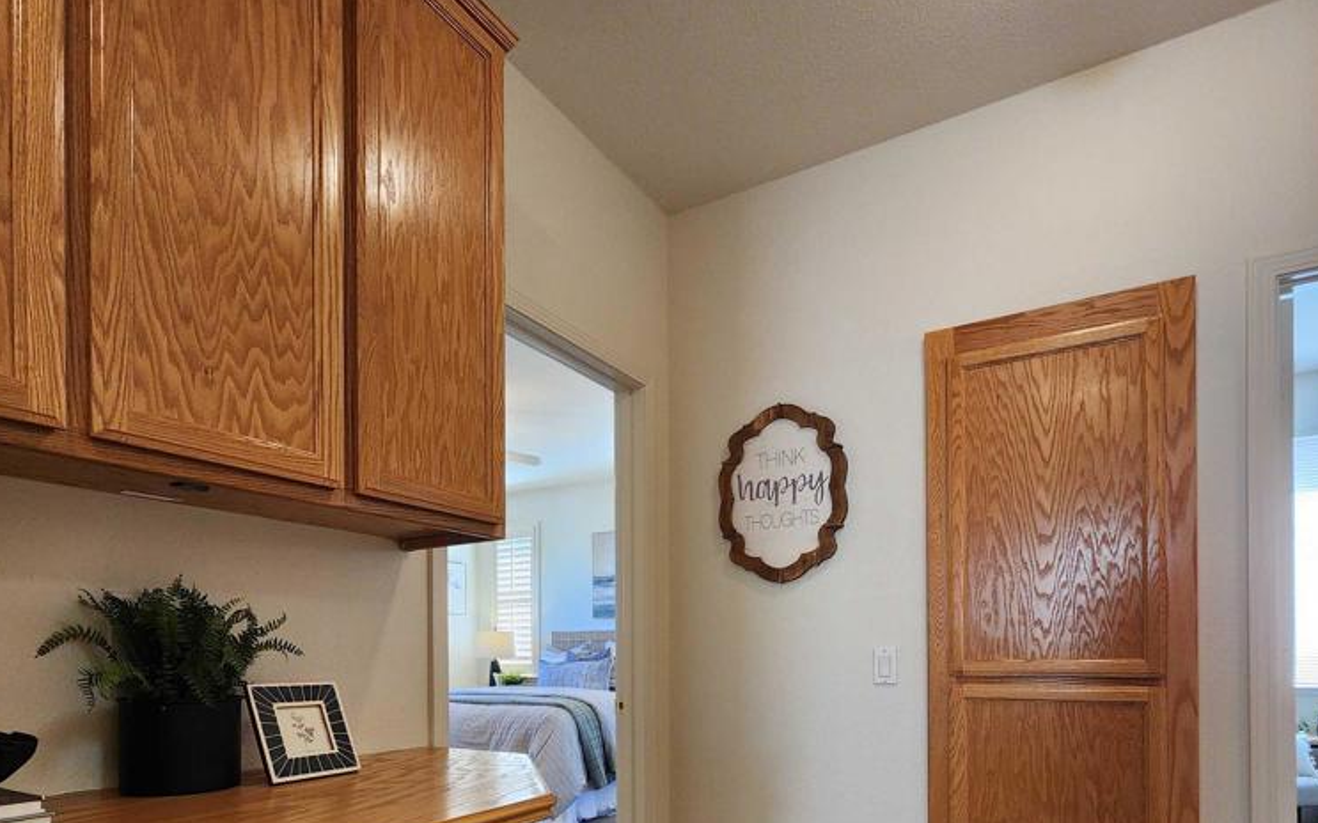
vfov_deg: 58.0
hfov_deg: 88.0
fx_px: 682
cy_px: 646
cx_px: 660
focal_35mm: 19
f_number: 2.2
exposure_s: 1/60
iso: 160
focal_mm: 2.2
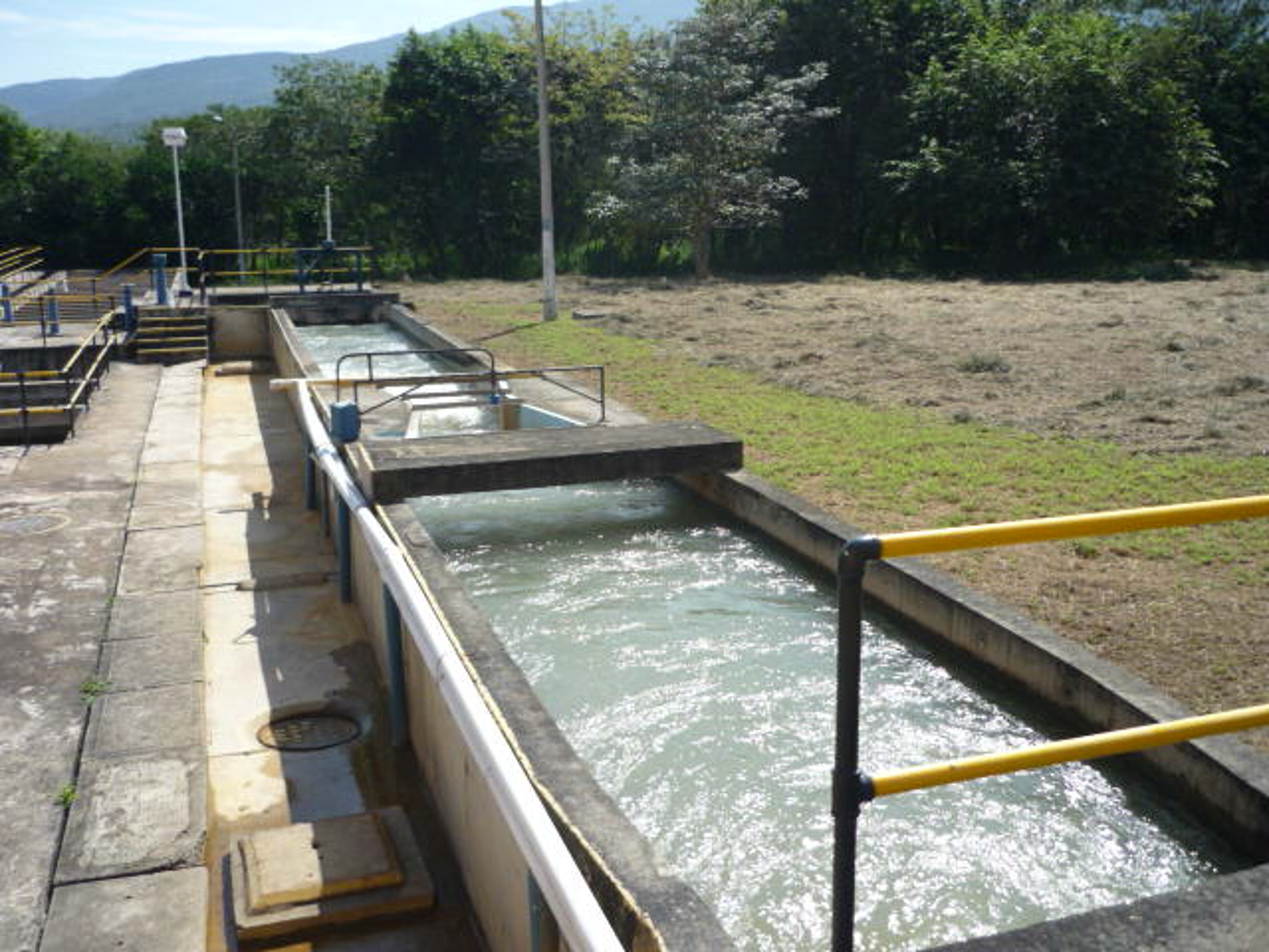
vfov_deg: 42.9
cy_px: 476
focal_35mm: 33
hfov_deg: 55.4
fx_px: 1210
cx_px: 634
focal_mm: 5.5
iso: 100
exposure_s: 1/160
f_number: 8
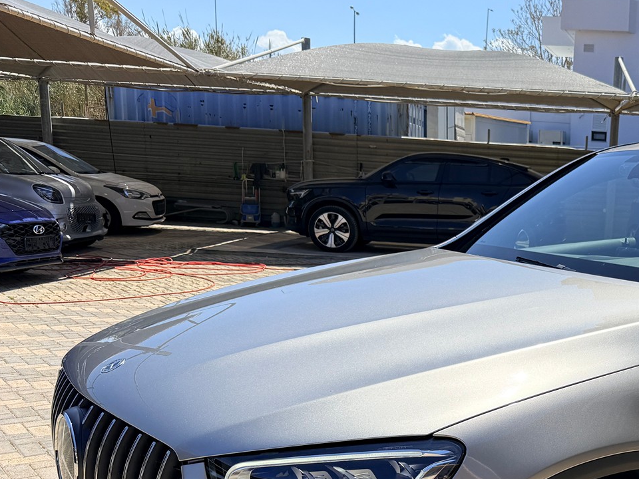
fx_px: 886
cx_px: 598
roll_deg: -3.8
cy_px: 395
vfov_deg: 29.5
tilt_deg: -14.0
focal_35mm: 48
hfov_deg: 36.7
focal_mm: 6.76
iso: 80
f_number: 1.78
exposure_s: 1/4167
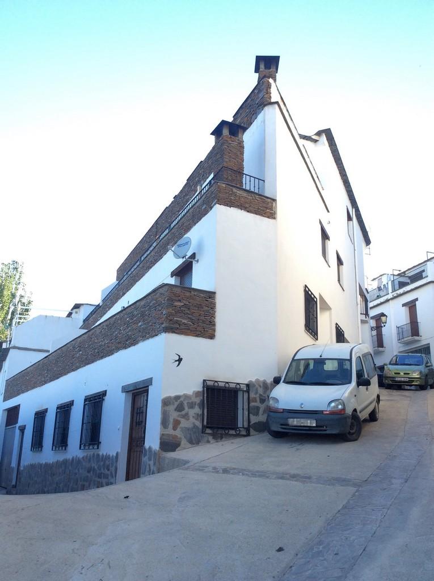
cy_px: 290
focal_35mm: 32
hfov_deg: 44.1
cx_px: 217
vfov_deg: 56.9
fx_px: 536
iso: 32
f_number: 2.4
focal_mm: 3.3
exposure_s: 1/230
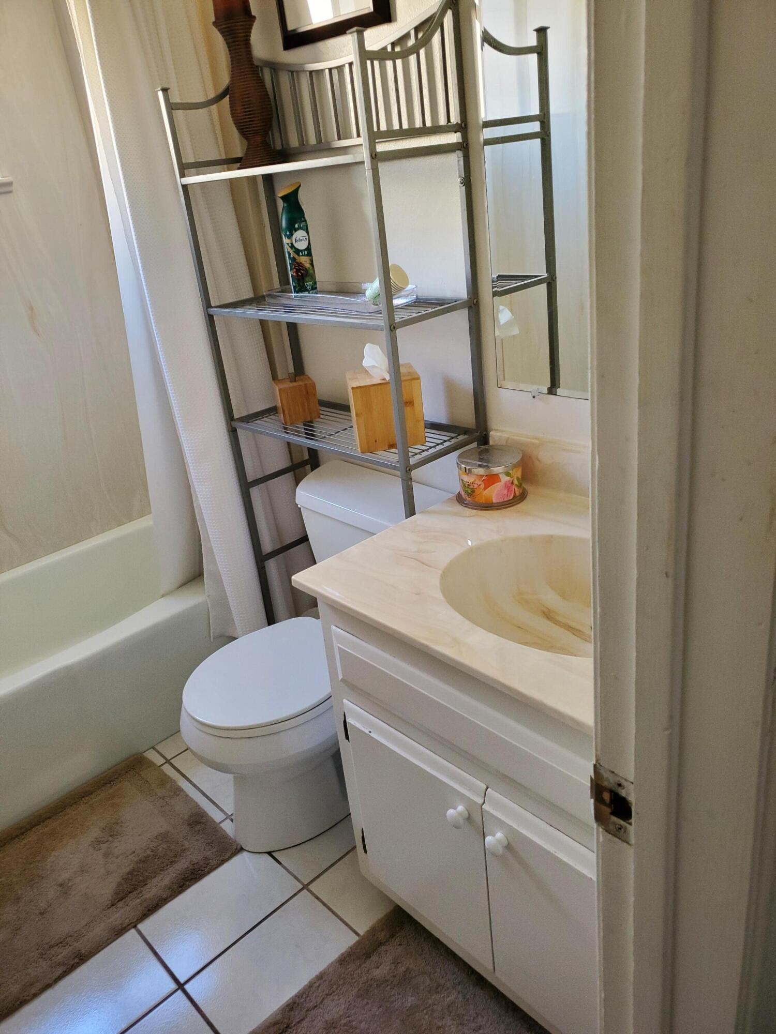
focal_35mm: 26
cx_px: 388
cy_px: 517
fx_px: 777
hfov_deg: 53.1
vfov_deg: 67.3
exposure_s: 1/100
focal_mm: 4.3
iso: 250
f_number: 1.5
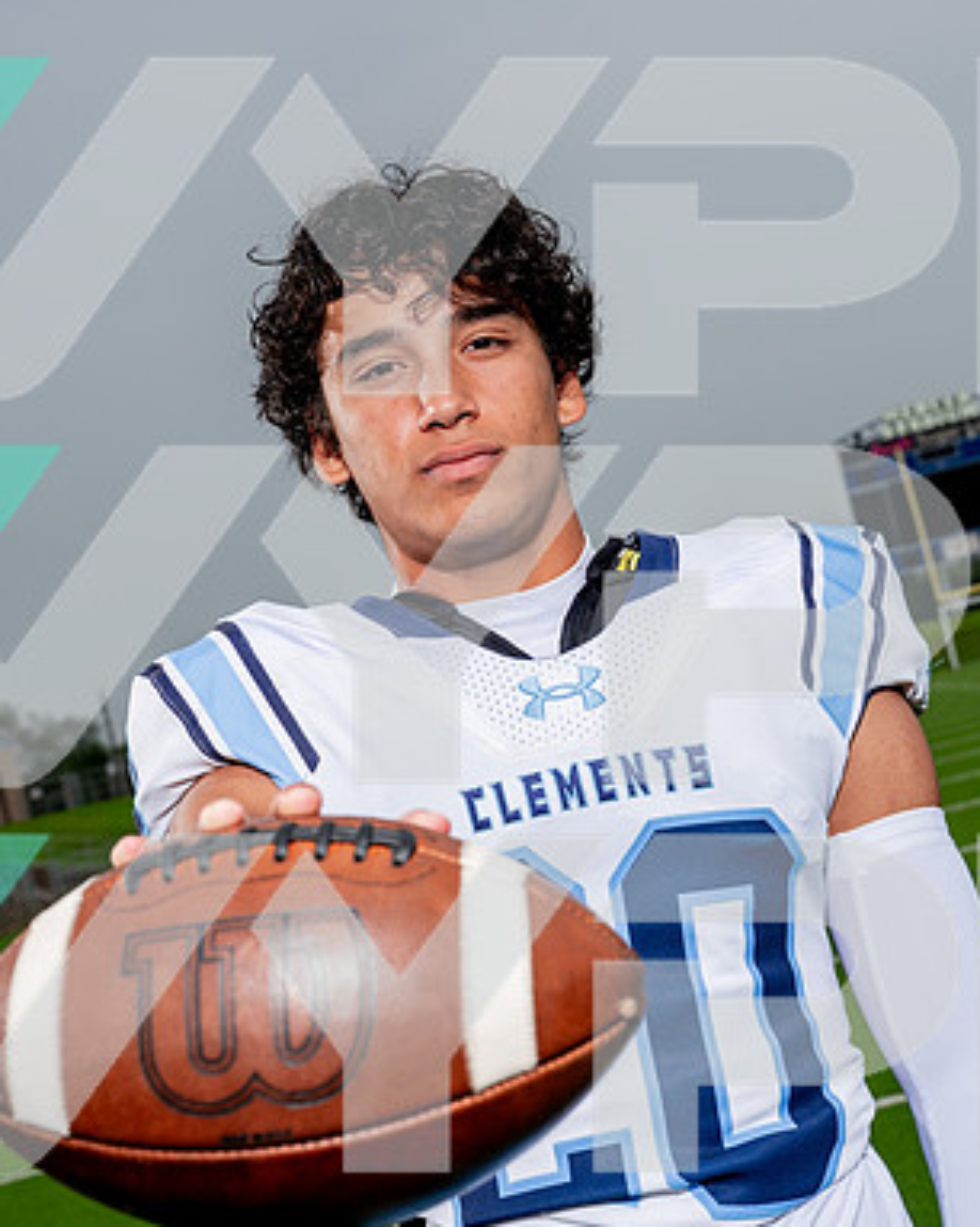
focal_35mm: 74
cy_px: 617
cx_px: 541
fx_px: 2685
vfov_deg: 25.7
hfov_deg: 20.7
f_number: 8
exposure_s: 1/250
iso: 160
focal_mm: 52
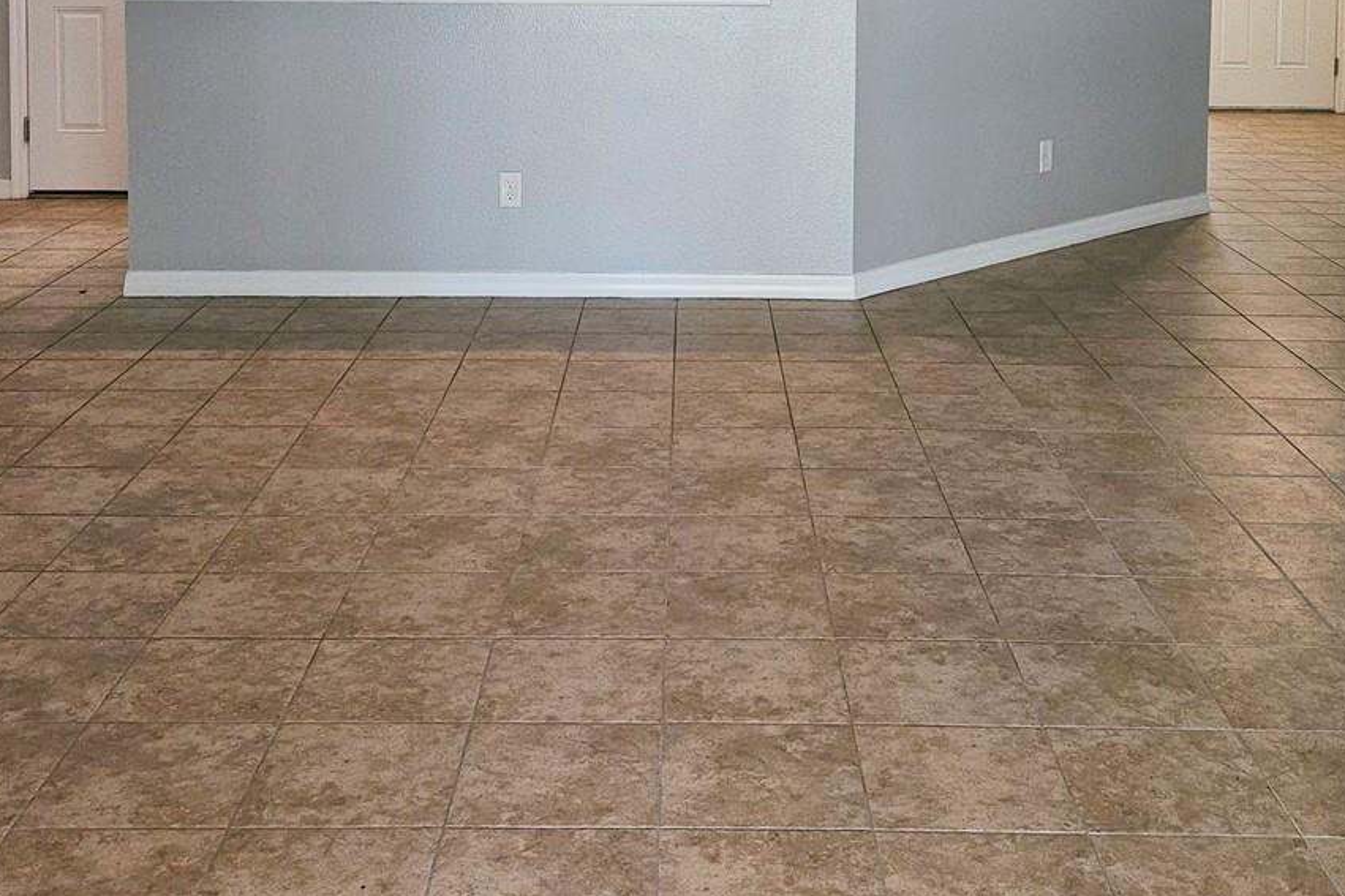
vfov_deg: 28.1
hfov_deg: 43.6
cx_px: 697
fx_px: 1681
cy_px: 5
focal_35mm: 45
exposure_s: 1/24
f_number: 1.8
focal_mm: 5.4
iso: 125
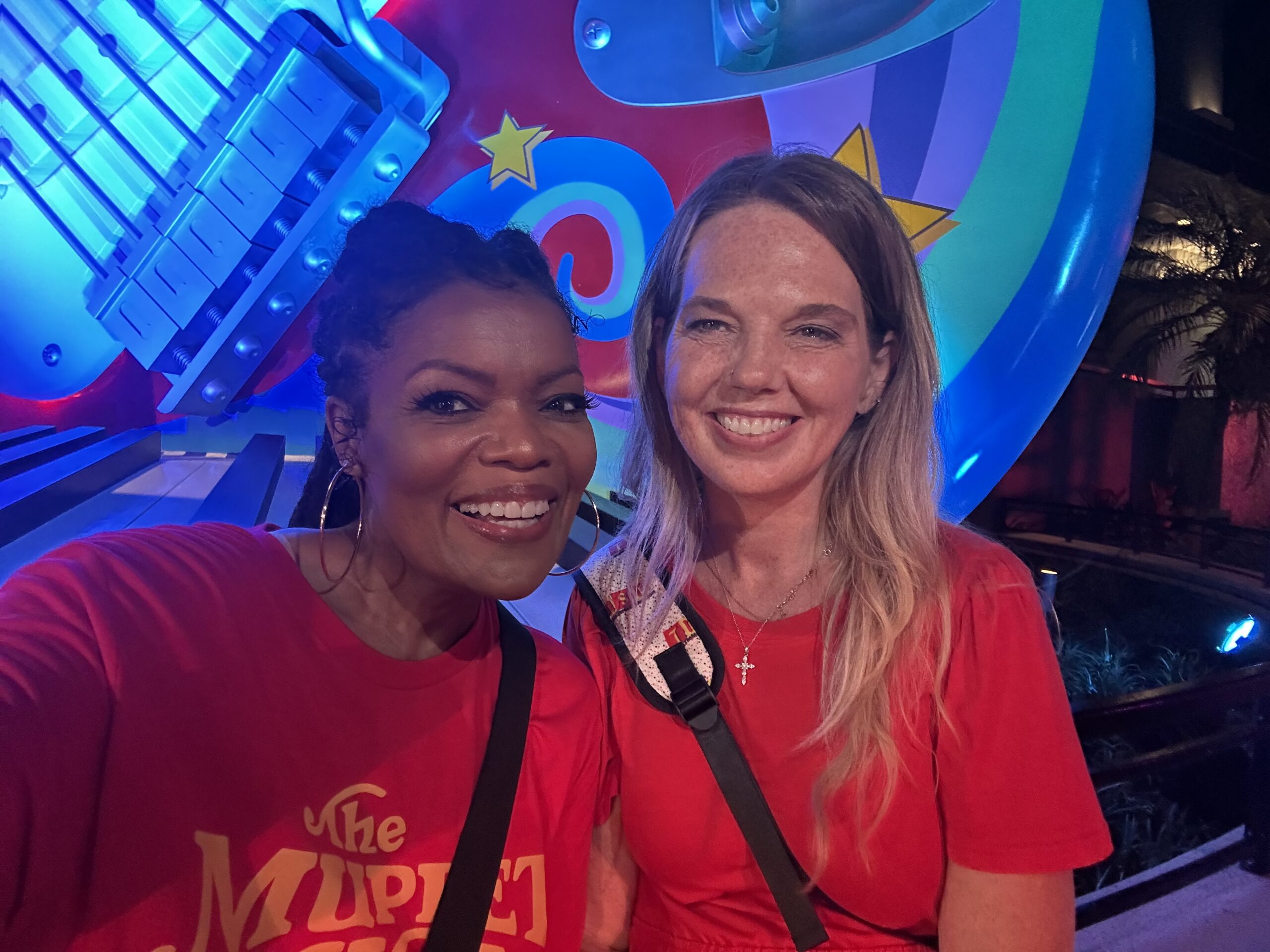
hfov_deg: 73.9
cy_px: 476
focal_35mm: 23
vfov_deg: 58.9
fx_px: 844
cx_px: 635
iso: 400
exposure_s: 1/30
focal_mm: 2.69
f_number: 1.9
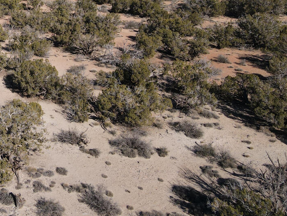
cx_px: -9
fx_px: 423
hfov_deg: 33.8
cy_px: 8
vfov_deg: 27.2
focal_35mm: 51
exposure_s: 1/800
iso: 100
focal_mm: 4.5
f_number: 2.8
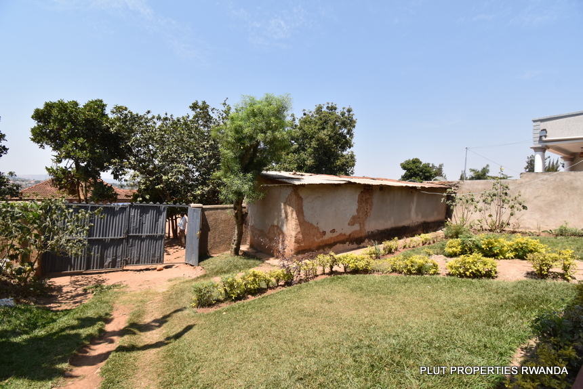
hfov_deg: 100.4
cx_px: 292
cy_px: 194
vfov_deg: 77.4
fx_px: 243
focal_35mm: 15
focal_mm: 10
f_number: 8
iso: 800
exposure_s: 1/1000
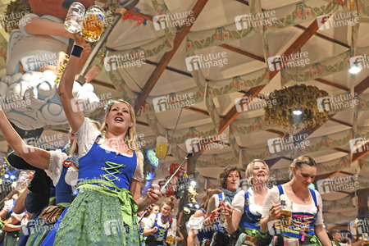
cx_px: 184
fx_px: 369
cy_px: 123
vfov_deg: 36.9
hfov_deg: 53.1
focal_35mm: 36
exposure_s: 1/60
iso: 3600
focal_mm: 24
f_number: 4
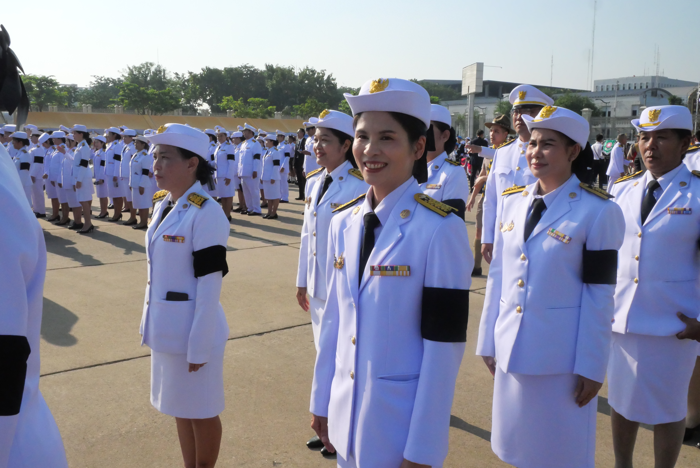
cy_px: 234
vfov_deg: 42.4
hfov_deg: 60.3
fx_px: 603
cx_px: 350
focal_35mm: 31
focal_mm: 15
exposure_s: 1/2000
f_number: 16
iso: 3200
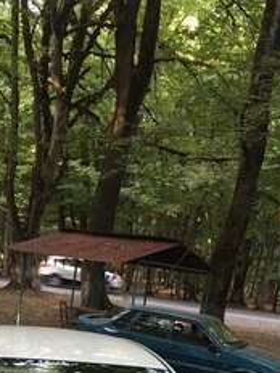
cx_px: 134
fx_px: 669
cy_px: 397
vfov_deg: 28.7
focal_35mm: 62
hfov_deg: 23.6
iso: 125
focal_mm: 4.15
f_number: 2.2
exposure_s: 1/33
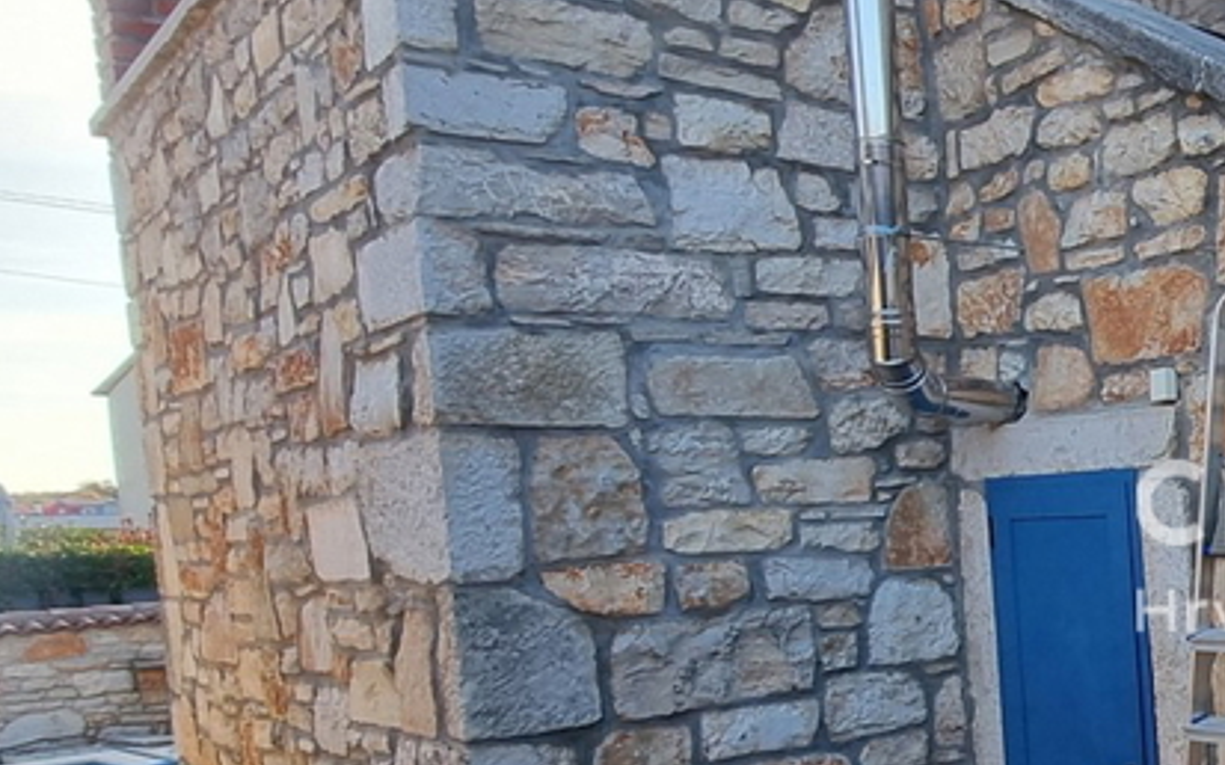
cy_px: 546
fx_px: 1335
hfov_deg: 36.5
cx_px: 1510
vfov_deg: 31.6
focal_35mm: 40
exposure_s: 1/267
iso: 50
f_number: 2.2
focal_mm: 2.2
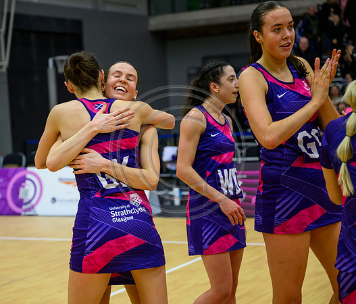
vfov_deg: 19.5
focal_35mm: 82
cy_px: 152
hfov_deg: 22.6
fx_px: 887
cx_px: 128
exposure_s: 1/1000
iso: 4000
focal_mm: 70
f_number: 3.2
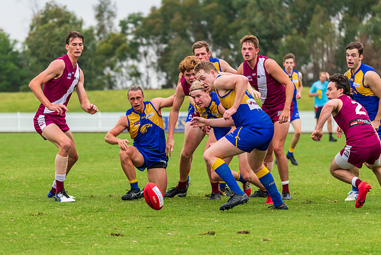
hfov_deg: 8.2
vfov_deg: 5.5
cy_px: 117
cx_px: 168
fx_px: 2644
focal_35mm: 250
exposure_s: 1/1250
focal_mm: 220
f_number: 5.3
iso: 1000
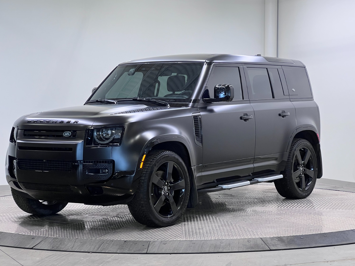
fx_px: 841
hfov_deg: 23.8
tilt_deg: -1.3
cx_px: 167
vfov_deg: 18.0
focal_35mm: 82
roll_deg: +0.9
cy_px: 128
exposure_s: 1/120
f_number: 2.8
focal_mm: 9
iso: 200
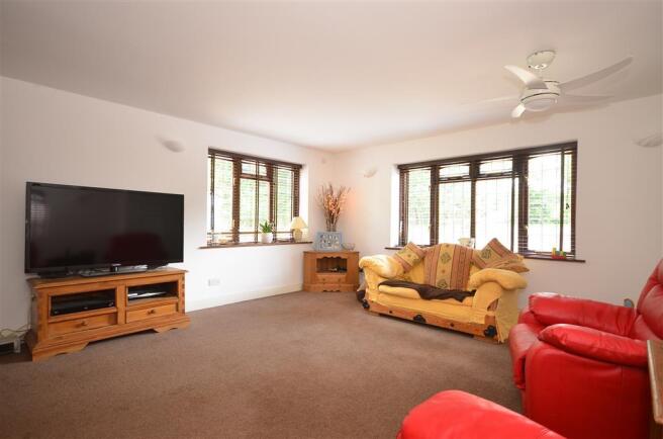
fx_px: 331
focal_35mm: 18
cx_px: 332
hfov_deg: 90.1
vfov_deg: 67.1
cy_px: 220
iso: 200
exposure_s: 1/2.5
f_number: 5
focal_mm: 12
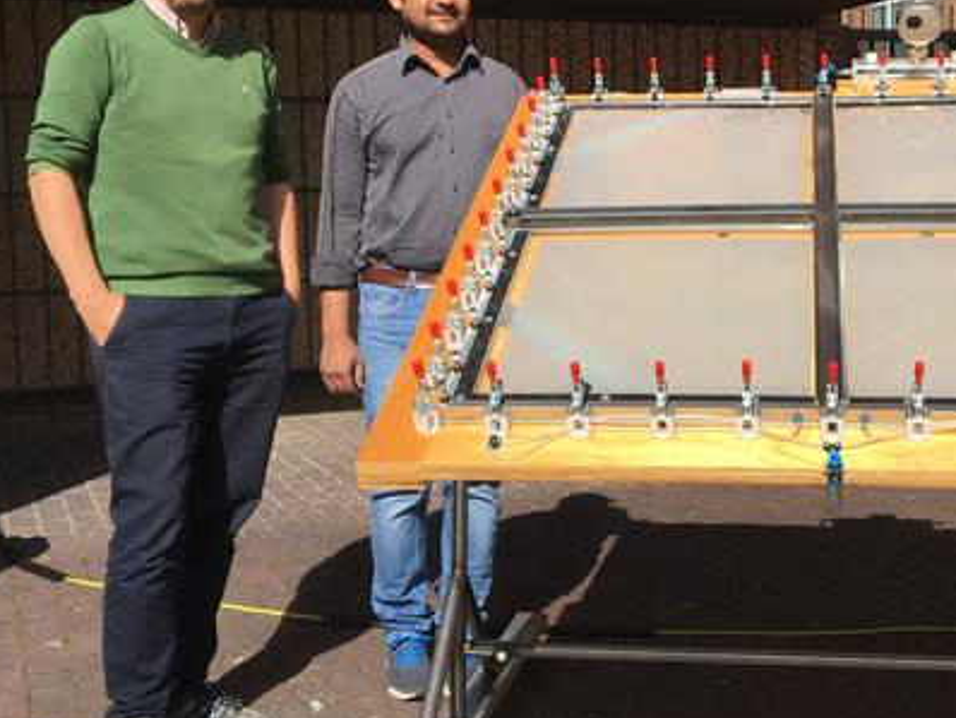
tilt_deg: -2.4
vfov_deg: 28.5
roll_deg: +0.9
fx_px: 1409
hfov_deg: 37.0
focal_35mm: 51
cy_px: 265
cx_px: 661
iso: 25
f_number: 2.2
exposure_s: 1/1789
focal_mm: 4.15
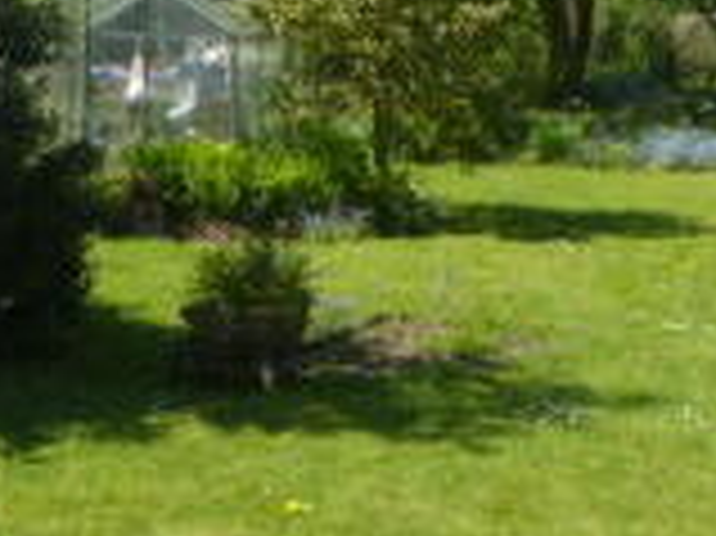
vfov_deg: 16.2
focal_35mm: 88
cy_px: -61
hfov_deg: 22.3
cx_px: 390
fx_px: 1819
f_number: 4
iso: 100
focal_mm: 4.3
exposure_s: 1/500
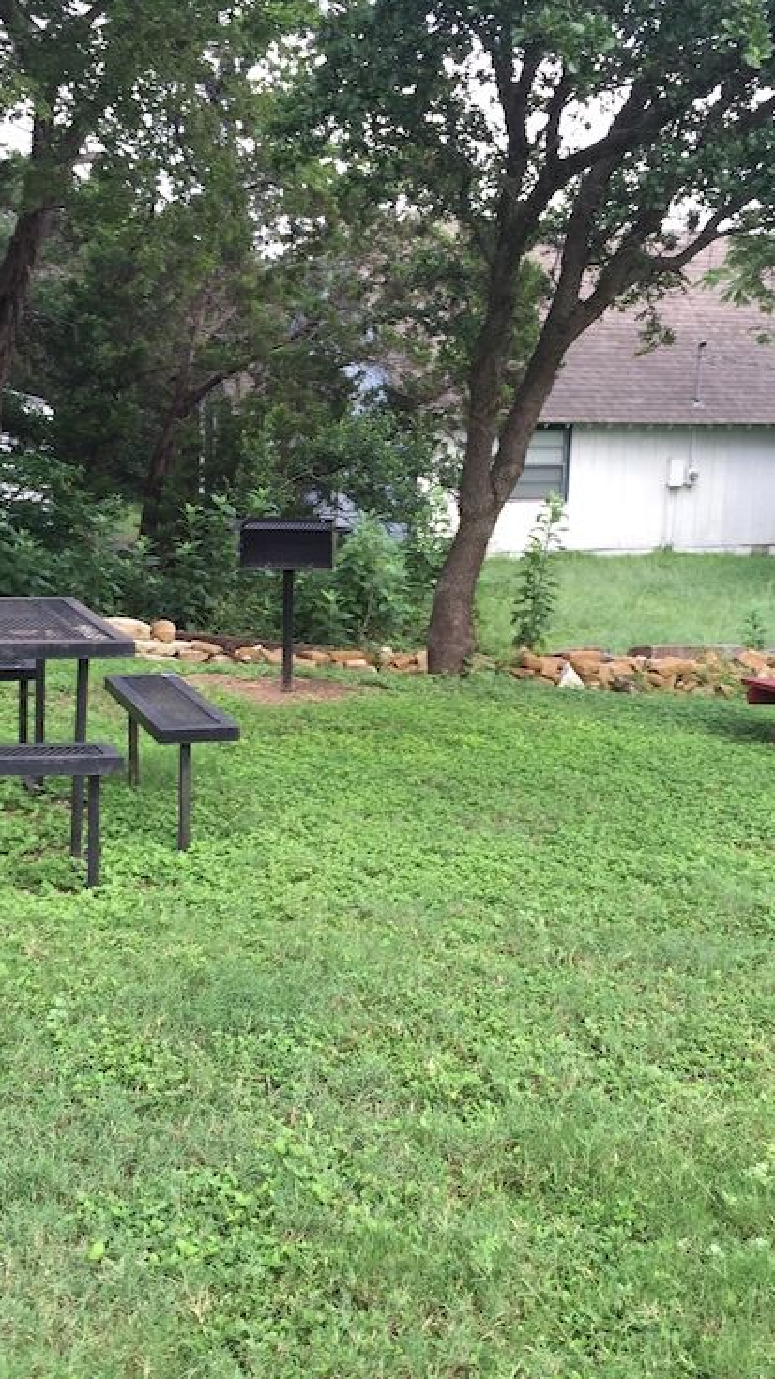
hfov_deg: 27.7
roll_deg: -2.3
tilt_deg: -12.9
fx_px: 1572
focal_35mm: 43
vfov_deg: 47.4
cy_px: 698
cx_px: 441
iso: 32
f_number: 2.2
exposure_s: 1/120
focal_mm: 4.15
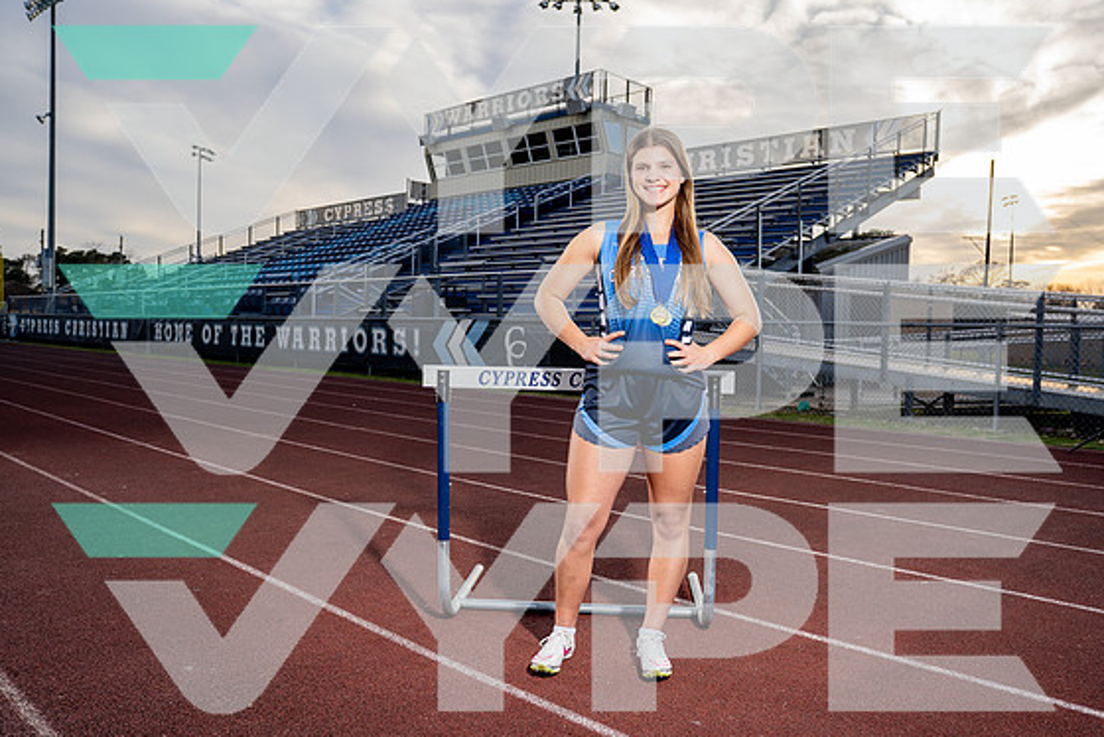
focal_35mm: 29
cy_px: 369
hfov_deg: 63.6
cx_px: 560
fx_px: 890
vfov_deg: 45.0
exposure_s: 1/250
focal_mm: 28
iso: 100
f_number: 4
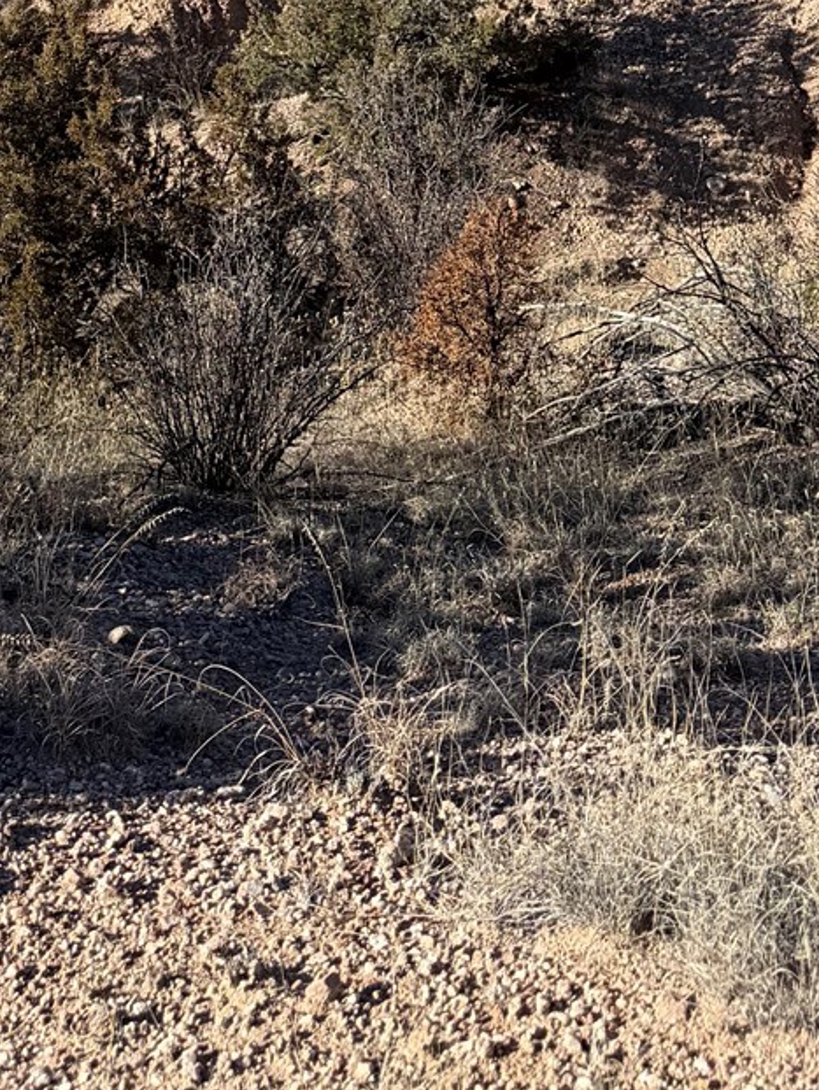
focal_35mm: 79
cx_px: 309
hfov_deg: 18.6
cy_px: -561
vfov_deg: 20.9
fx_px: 2490
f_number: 1.78
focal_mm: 6.76
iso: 80
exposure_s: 1/3145
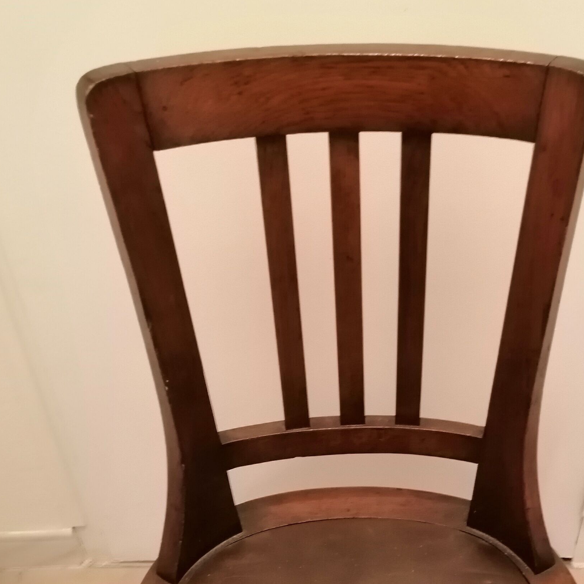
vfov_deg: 34.4
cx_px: 365
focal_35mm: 46
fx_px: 878
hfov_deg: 36.6
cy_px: 542
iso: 500
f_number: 1.8
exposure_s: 1/20
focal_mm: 3.96
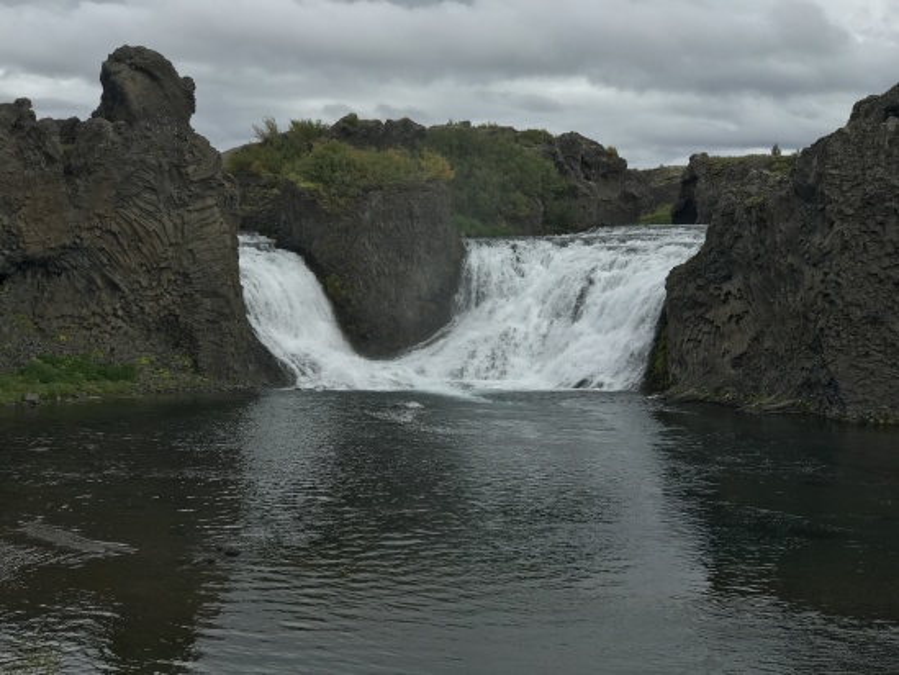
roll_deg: +0.1
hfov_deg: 33.8
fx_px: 1481
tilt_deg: -2.3
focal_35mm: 57
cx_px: 450
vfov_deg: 25.7
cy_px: 338
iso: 20
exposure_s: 1/439
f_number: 2.8
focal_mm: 6.6
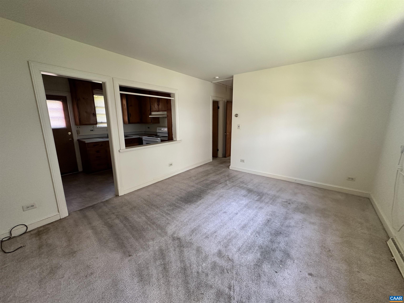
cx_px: 202
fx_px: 163
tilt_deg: -11.5
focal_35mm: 14
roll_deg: +0.0
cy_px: 152
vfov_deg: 85.7
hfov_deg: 102.1
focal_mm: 2.22
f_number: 2.2
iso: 320
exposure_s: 1/91
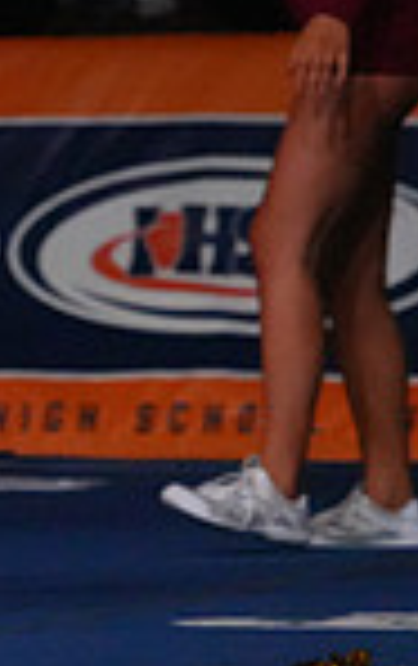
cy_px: 34
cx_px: -760
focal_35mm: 878
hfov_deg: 1.5
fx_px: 15941
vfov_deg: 2.4
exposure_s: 1/1250
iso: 16000
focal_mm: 220
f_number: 5.6
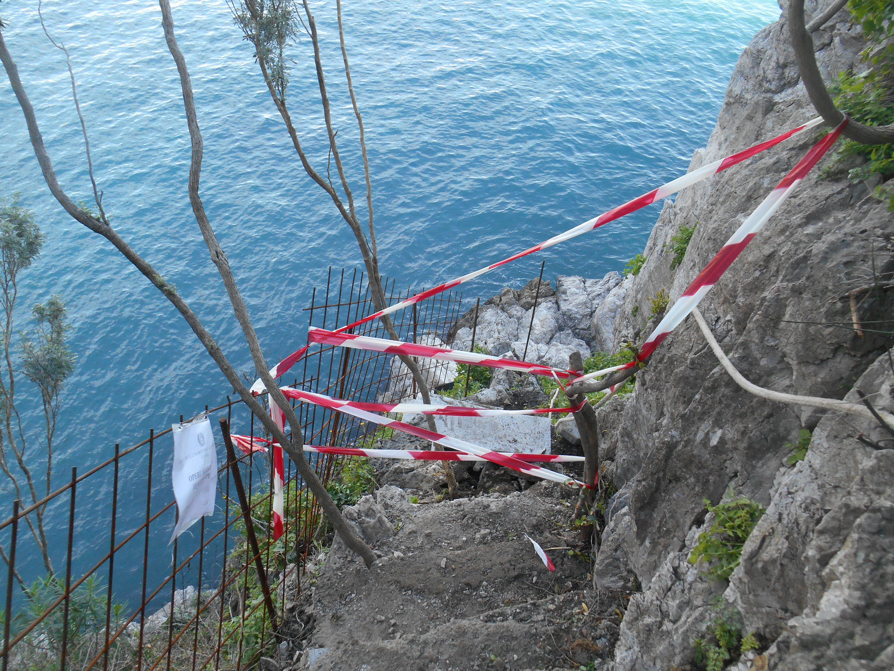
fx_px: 671
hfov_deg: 67.3
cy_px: 336
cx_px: 447
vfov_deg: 53.1
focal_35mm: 26
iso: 280
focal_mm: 4.7
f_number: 3.4
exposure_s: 1/250
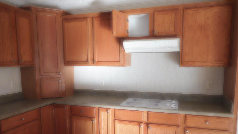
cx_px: 121
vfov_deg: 41.1
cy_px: 87
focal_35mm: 28
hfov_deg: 67.9
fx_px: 177
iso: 180
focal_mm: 4.5
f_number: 3.4
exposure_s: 1/30
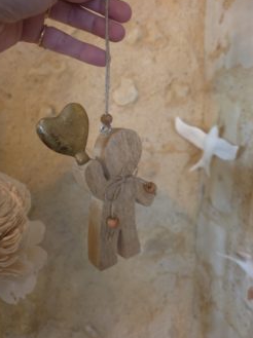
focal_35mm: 28
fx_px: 273
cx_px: 128
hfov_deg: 49.7
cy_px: 142
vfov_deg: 63.1
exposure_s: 1/25
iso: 320
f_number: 1.7
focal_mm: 6.3
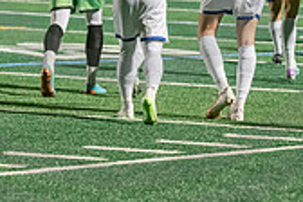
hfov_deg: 4.6
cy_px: -89
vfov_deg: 3.1
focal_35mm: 449
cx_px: 121
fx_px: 3779
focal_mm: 130
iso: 2500
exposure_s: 1/400
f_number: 4
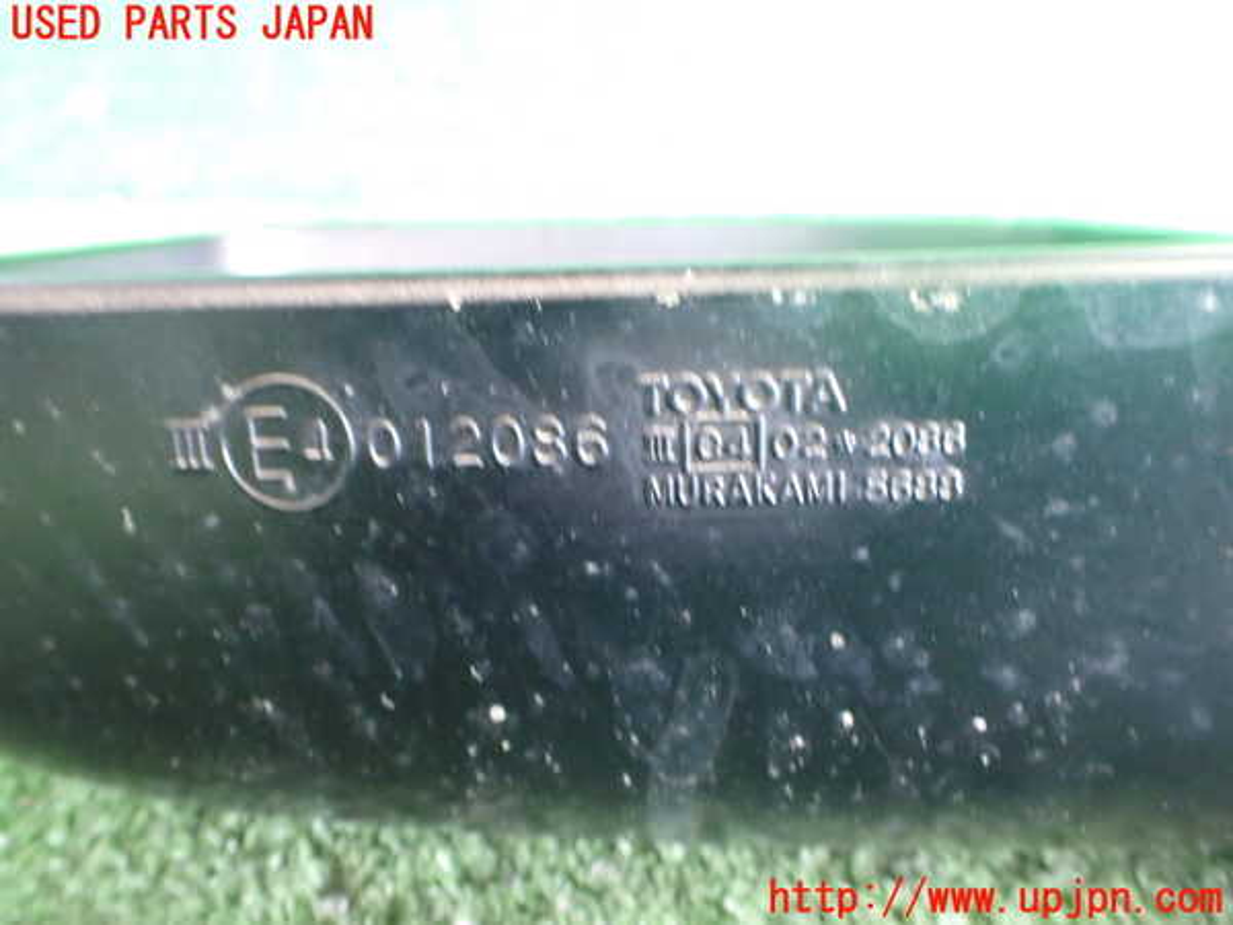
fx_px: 1069
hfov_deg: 60.0
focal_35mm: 30
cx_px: 616
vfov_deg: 46.8
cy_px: 462
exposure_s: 1/30
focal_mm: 5.4
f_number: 2.3
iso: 1000
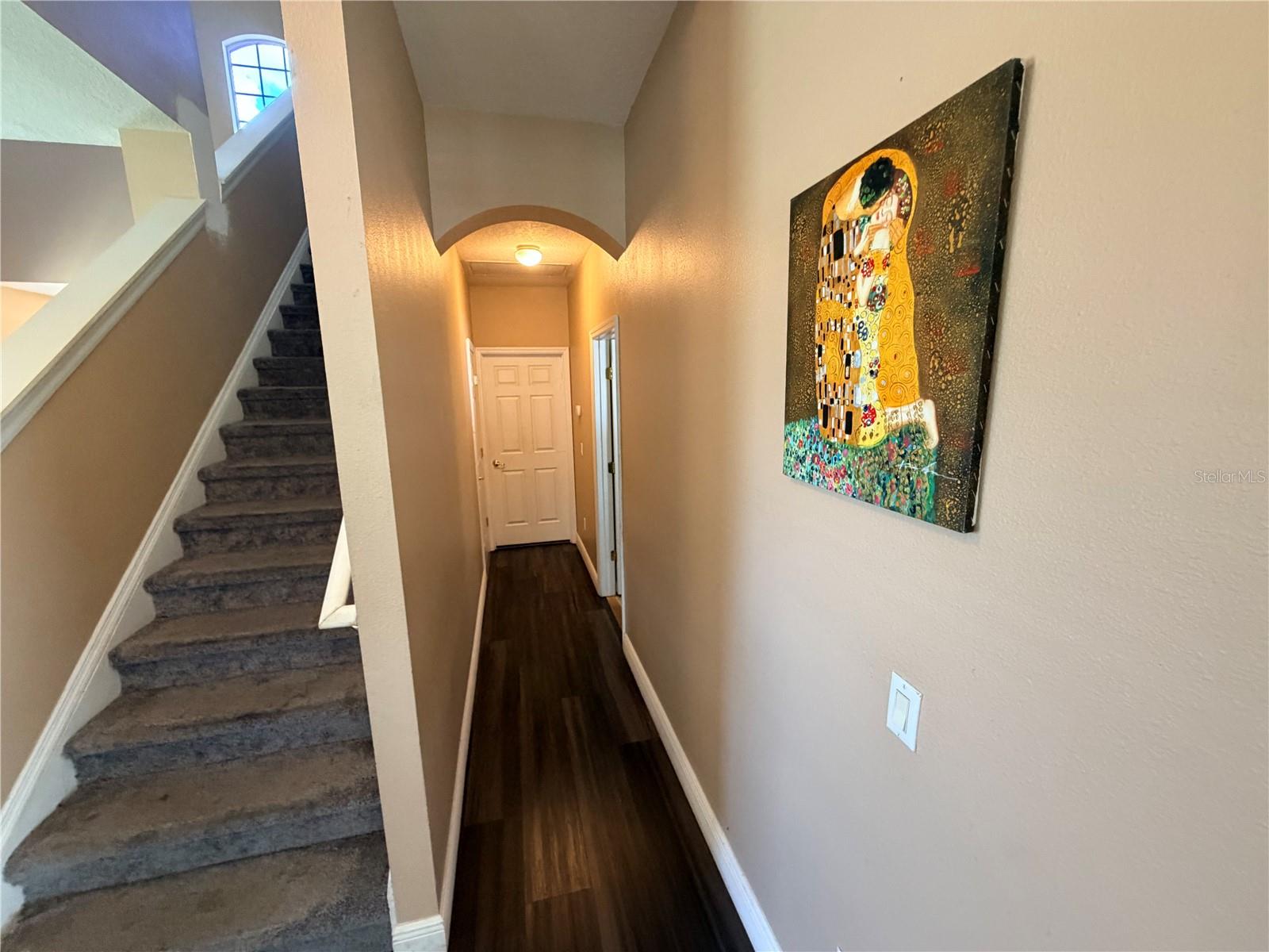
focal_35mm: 14
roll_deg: +2.3
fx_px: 513
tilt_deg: -9.9
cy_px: 476
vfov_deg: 85.7
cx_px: 634
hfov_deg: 102.1
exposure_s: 1/60
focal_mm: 2.22
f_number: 2.2
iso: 500
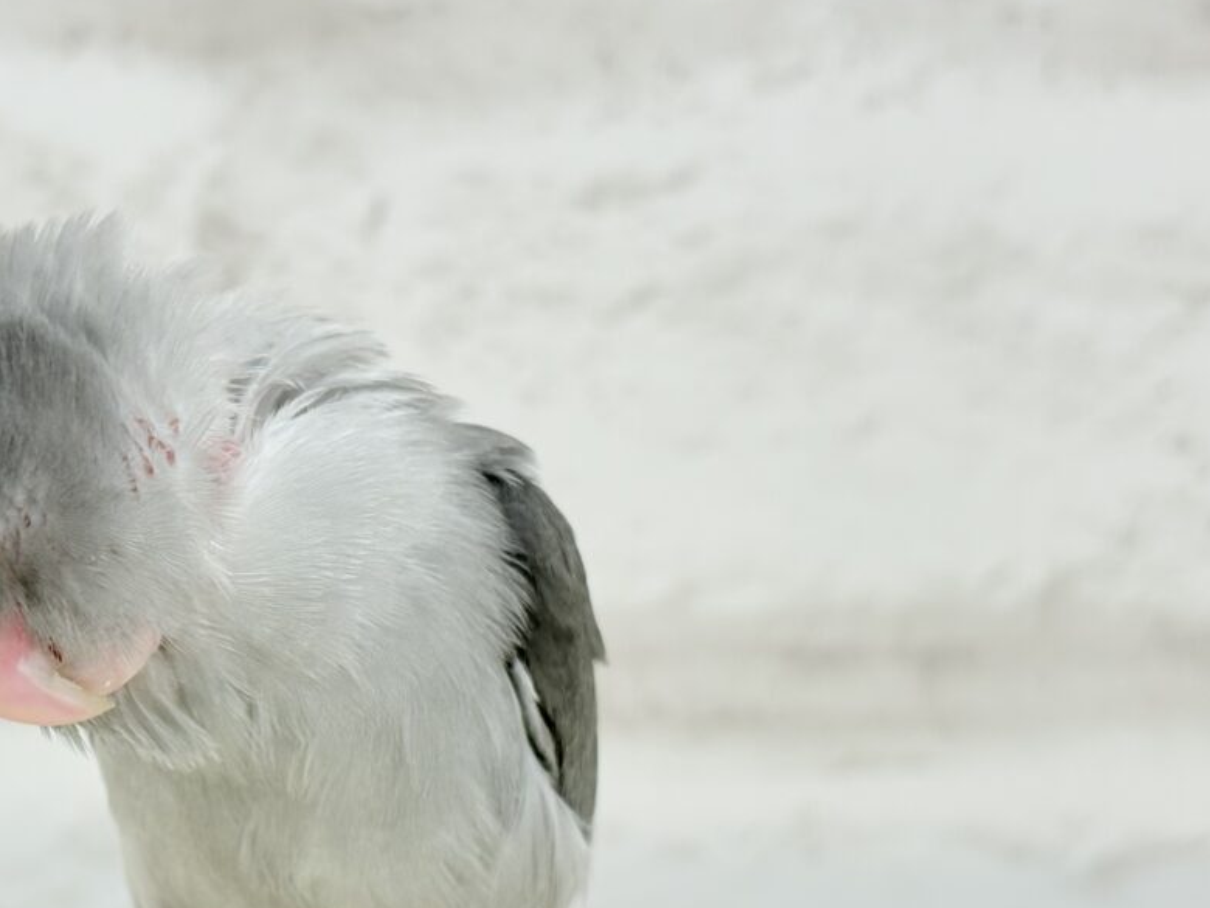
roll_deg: -0.3
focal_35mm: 80
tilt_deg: -7.9
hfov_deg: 24.1
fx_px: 2796
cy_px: 630
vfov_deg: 18.4
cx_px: 284
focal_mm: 5.96
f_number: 1.6
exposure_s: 1/100
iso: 80
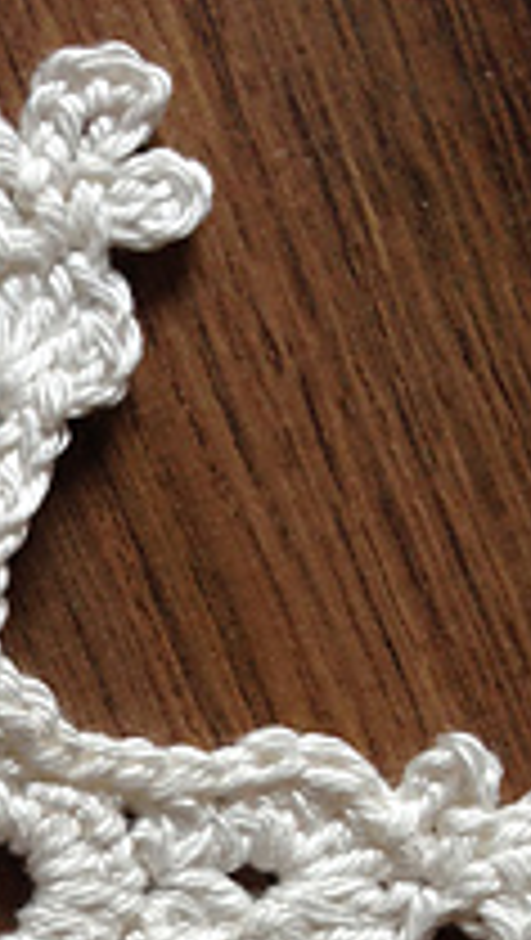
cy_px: 949
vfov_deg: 18.9
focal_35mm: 110
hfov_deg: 10.5
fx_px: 2746
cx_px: -356
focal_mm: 4.12
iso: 64
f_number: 2.4
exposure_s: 1/30
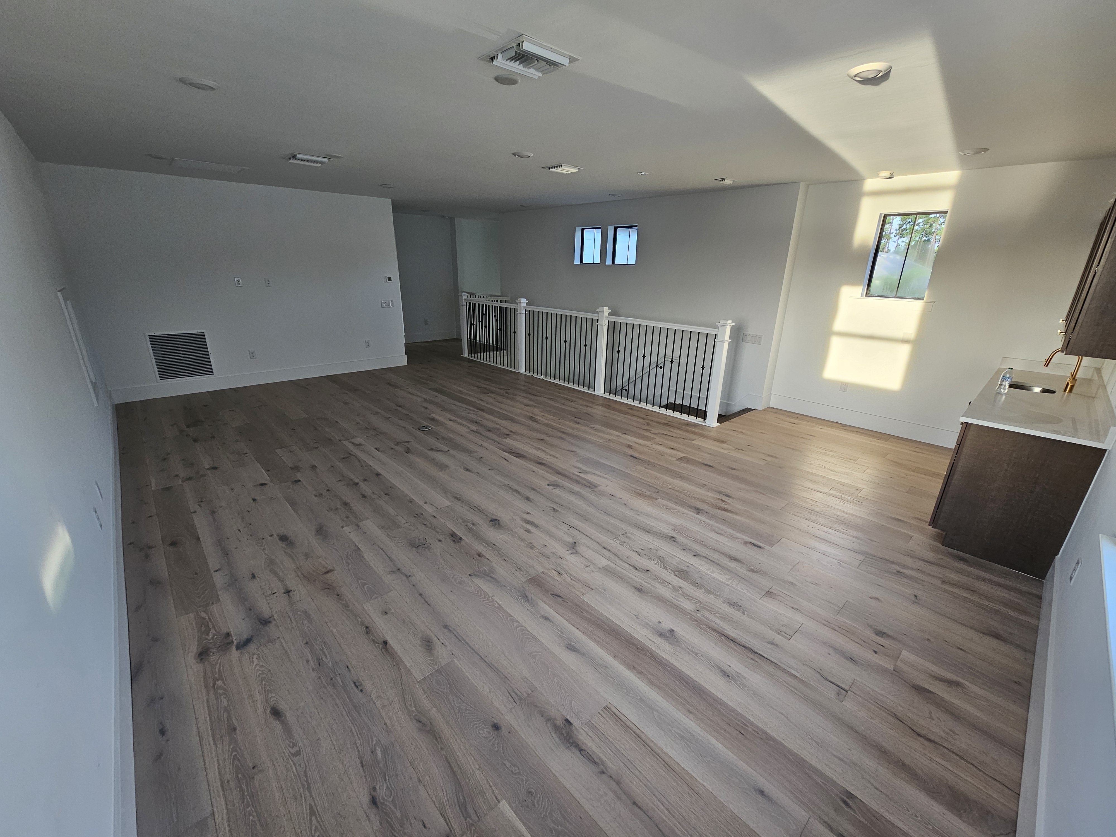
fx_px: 419
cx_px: 558
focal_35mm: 13
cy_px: 418
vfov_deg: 89.9
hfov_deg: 106.2
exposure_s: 1/77.4
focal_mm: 2.2
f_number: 2.2
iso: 100
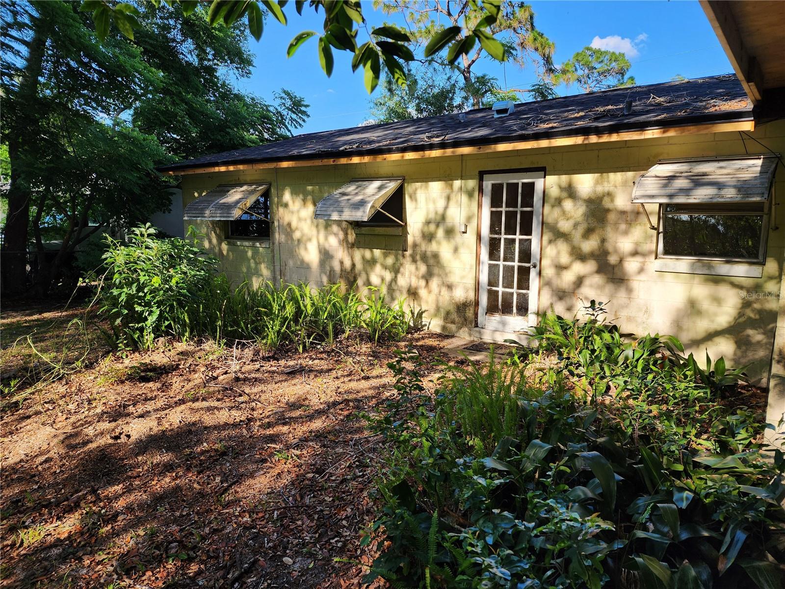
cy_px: 294
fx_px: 522
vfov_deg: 58.9
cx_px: 392
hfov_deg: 73.9
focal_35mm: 23
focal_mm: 6.4
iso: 12
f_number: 1.8
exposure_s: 1/254
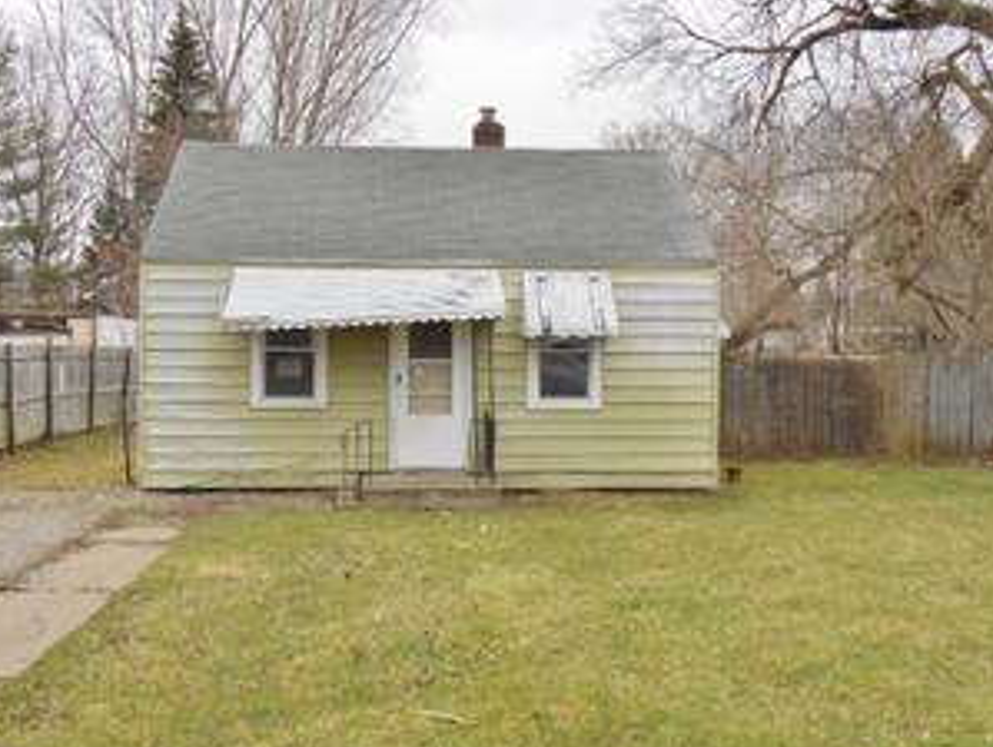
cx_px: 442
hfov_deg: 42.8
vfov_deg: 32.9
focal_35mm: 44
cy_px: 372
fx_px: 1264
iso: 80
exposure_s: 1/200
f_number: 4.2
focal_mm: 6.8
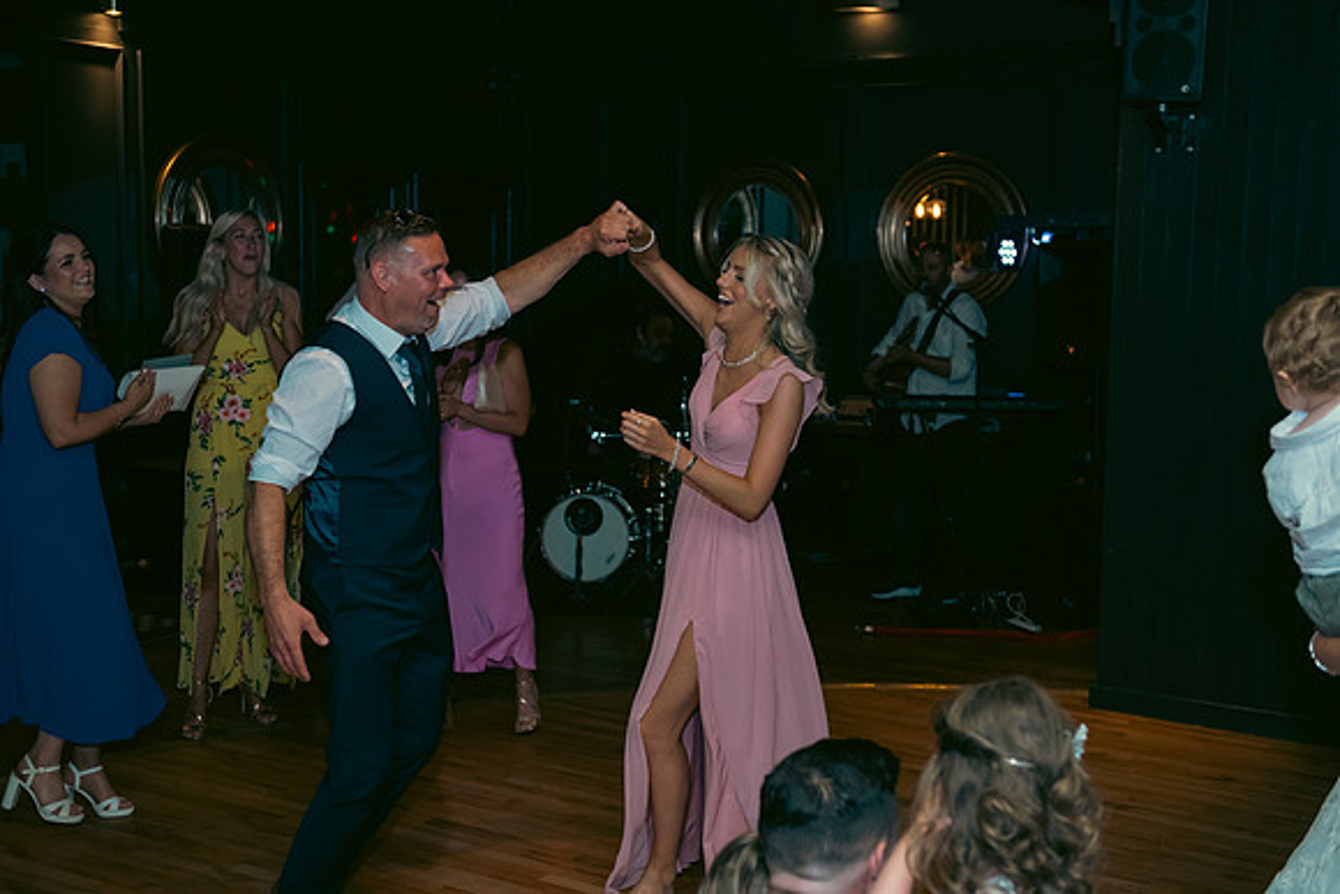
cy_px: 447
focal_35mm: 48
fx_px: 1787
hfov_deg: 41.1
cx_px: 670
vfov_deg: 28.1
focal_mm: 48
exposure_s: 1/160
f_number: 3.5
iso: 640
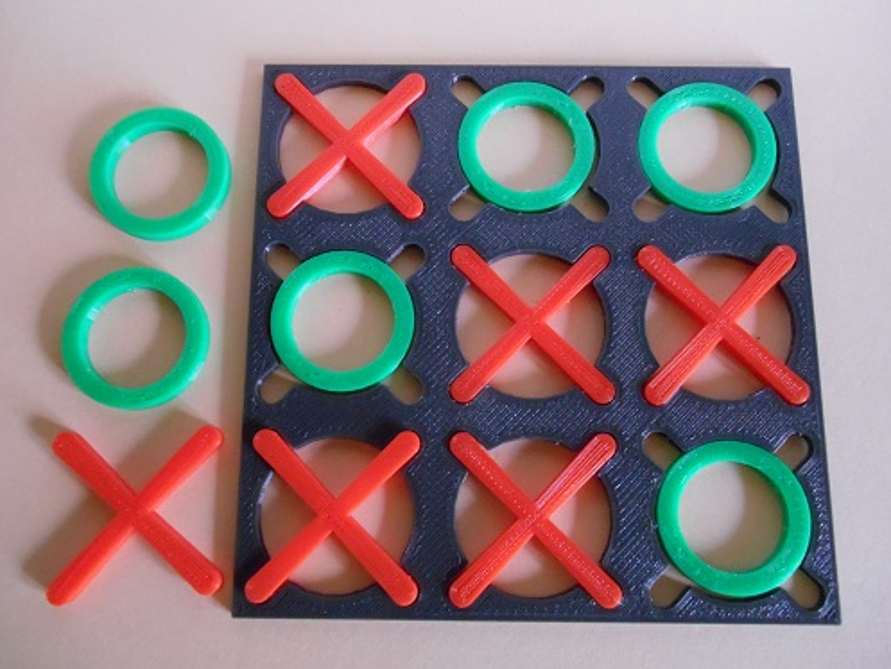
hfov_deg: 65.3
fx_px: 695
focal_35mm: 27
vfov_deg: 51.4
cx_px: 443
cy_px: 334
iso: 800
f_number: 3.4
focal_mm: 4.7
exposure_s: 1/30
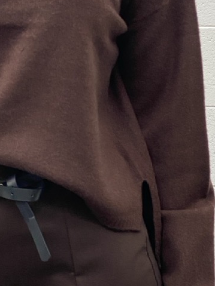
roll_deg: -0.5
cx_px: 84
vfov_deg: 14.2
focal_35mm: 139
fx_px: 1152
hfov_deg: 10.7
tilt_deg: -5.3
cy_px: 118
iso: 50
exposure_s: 1/122
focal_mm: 6
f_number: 2
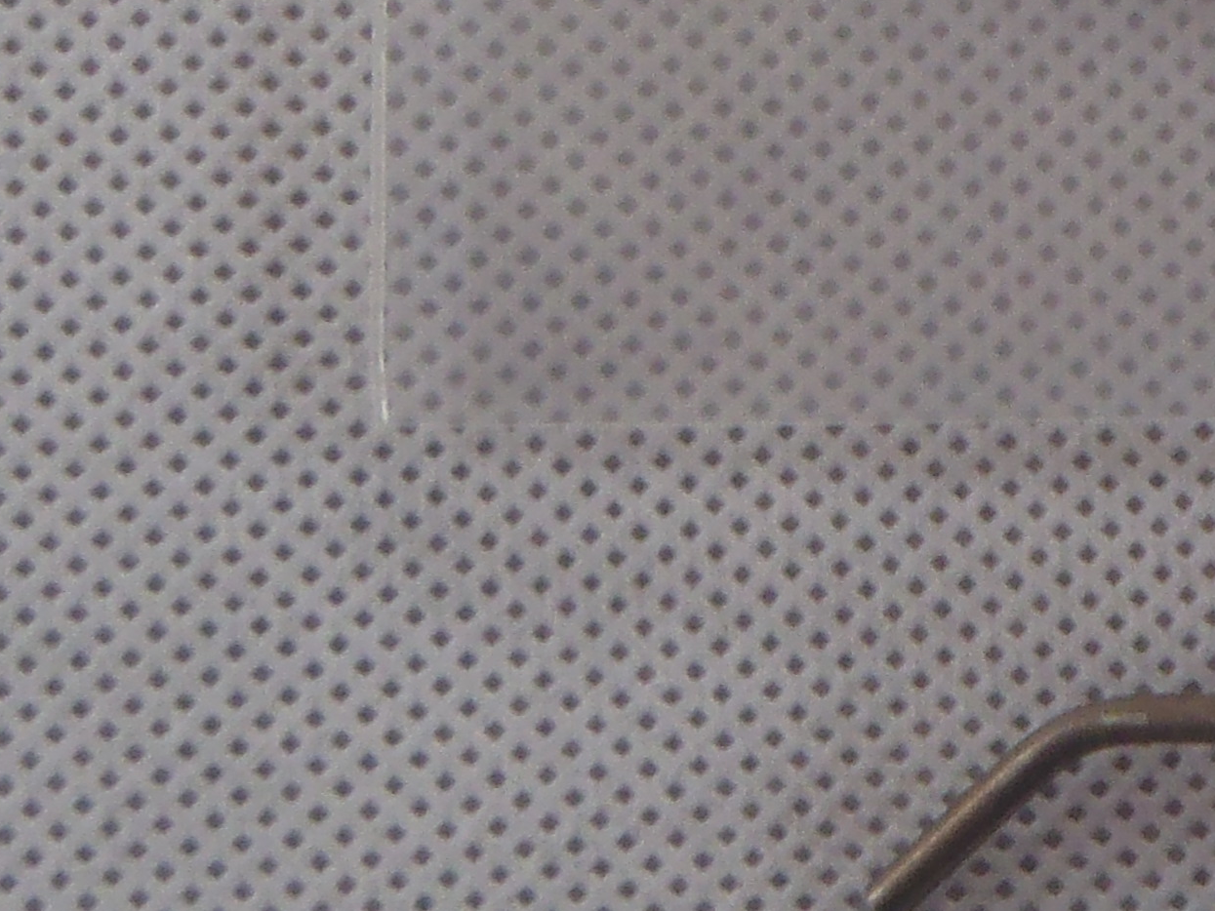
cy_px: 11
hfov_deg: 15.1
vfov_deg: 11.8
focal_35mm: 124
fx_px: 4353
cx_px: 1586
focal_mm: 6.53
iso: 200
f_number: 4.1
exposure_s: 1/13
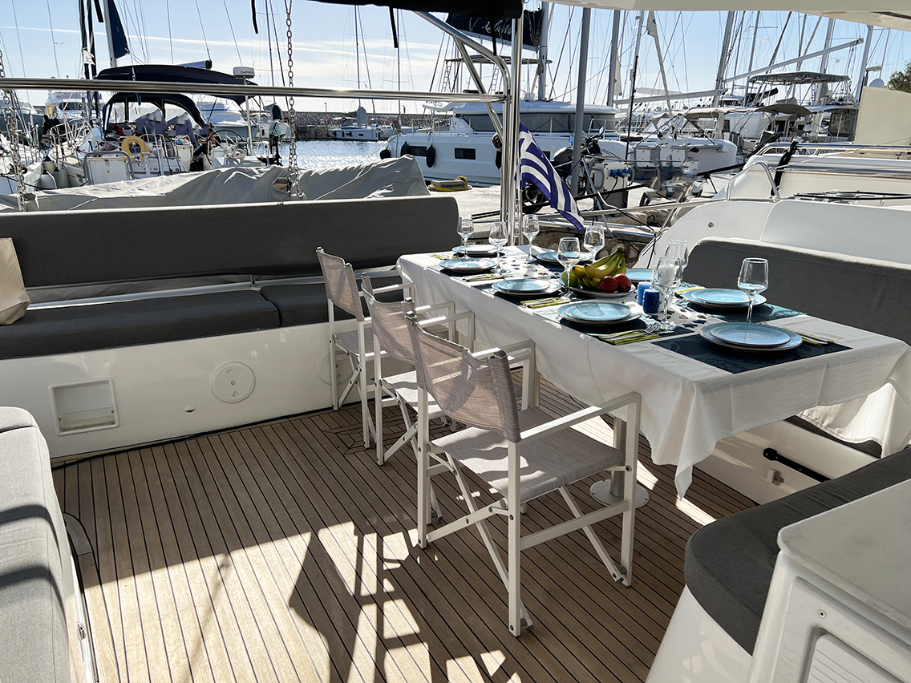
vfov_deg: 53.1
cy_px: 342
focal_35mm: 26
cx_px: 456
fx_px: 684
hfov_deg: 67.3
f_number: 1.5
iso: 50
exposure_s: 1/3571
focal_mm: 5.7
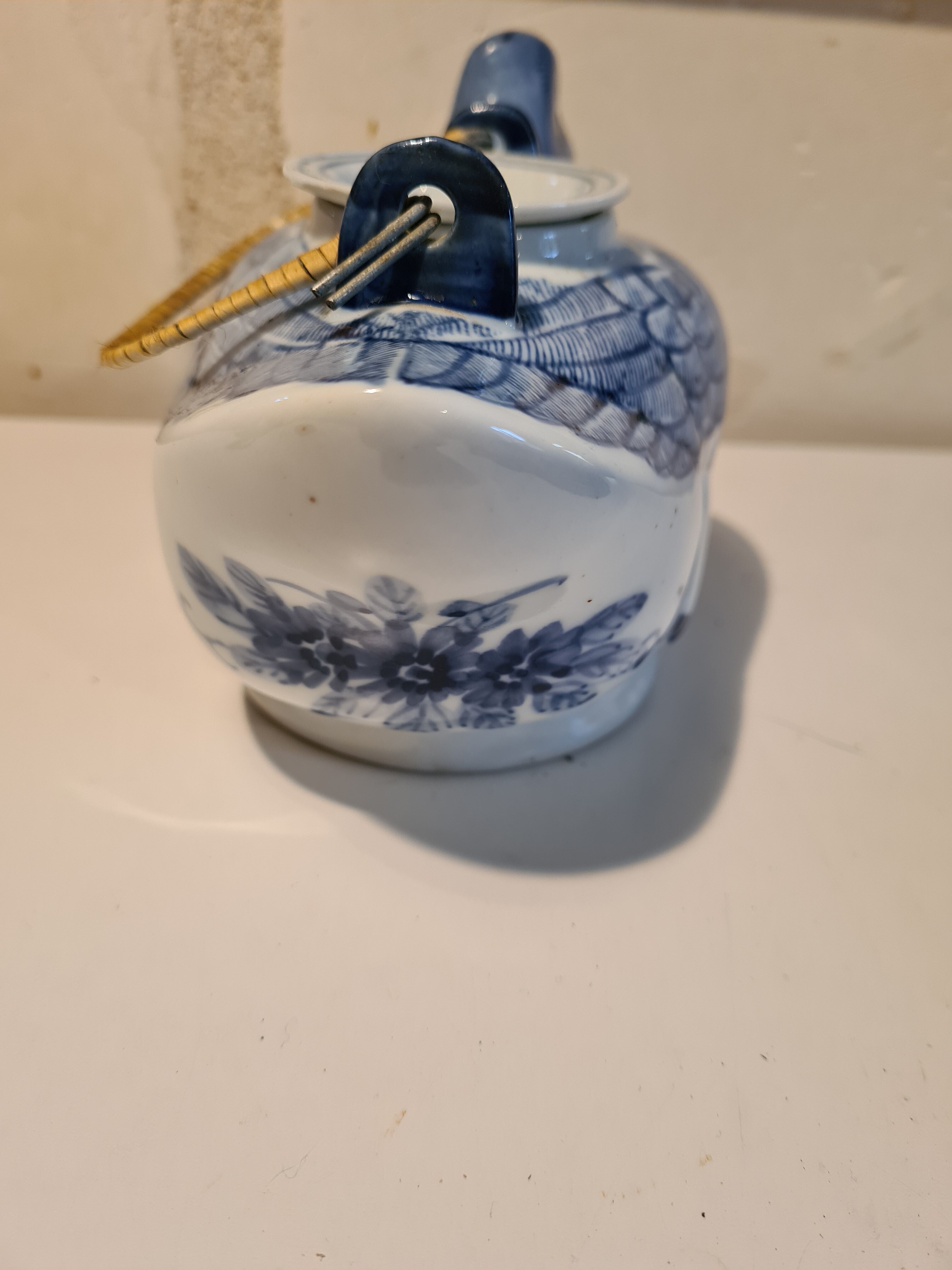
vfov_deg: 67.3
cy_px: 635
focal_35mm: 26
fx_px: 953
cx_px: 476
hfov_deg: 53.1
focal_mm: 5.4
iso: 160
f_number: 1.8
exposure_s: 1/50
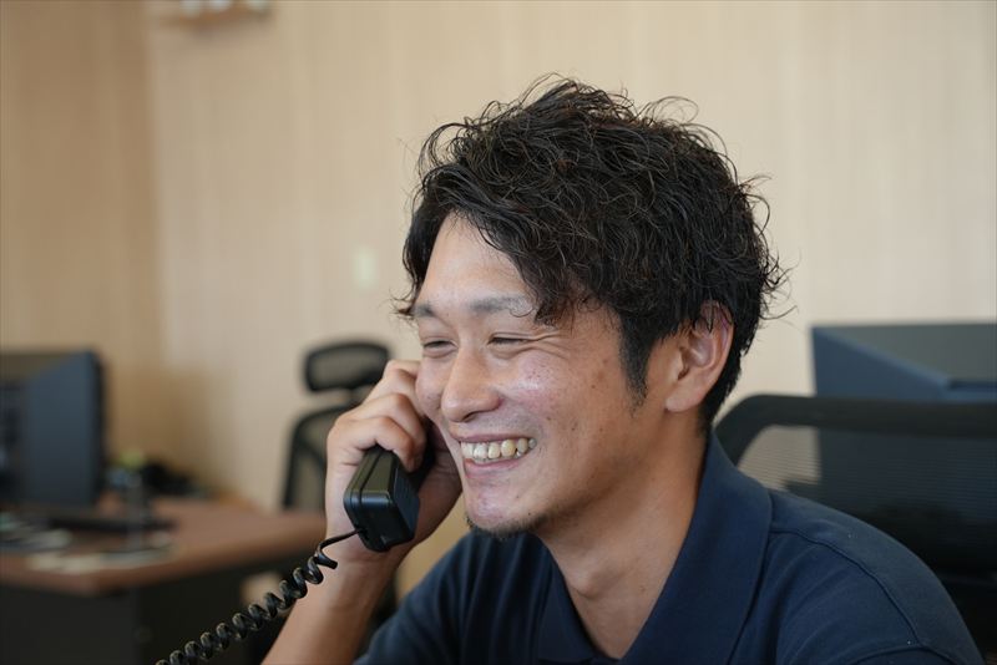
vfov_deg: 25.9
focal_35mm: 52
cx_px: 498
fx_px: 1449
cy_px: 332
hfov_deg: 38.0
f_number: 4
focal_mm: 52.3
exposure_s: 1/160
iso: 1600
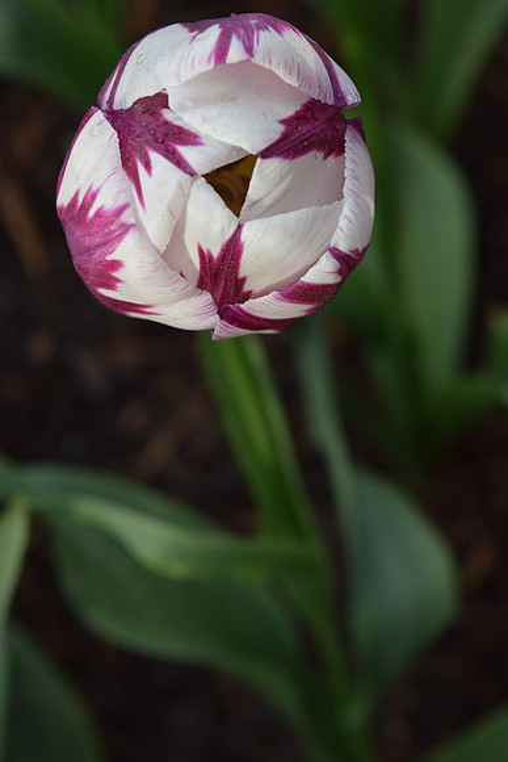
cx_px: 254
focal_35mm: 82
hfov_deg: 16.6
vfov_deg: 24.6
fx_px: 1745
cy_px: 381
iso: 400
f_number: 8
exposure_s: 1/250
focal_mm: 55
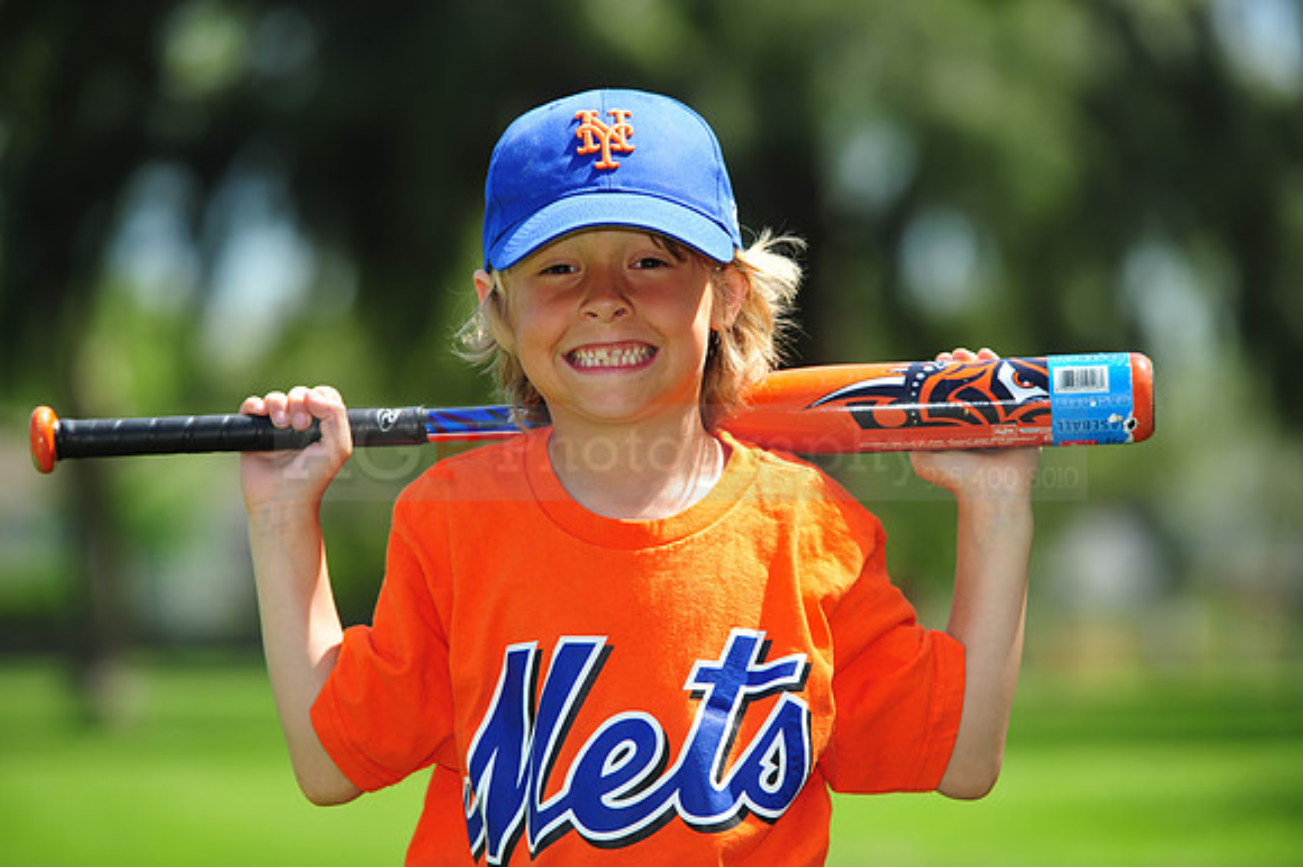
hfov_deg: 10.3
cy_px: 434
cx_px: 652
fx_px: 7234
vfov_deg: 6.9
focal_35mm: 200
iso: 200
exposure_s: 1/640
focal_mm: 200
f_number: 4.5
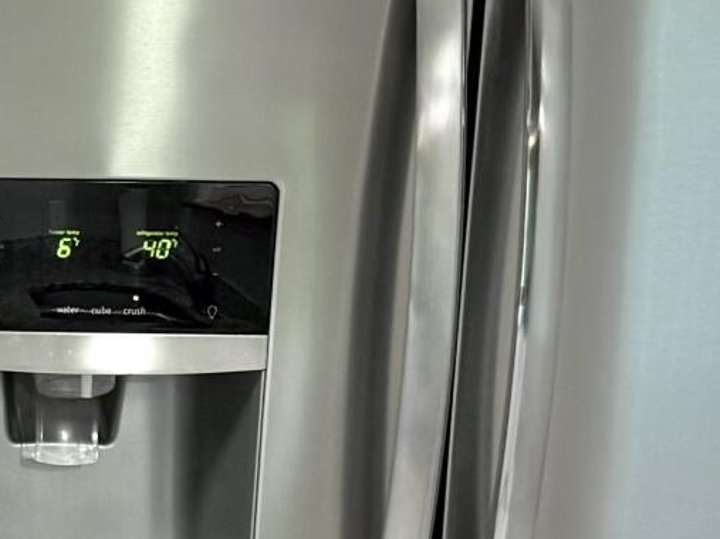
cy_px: 357
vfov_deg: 10.4
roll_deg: -0.9
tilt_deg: -9.9
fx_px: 2953
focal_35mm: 142
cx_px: -659
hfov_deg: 12.5
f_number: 1.78
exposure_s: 1/60
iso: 125
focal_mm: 6.76
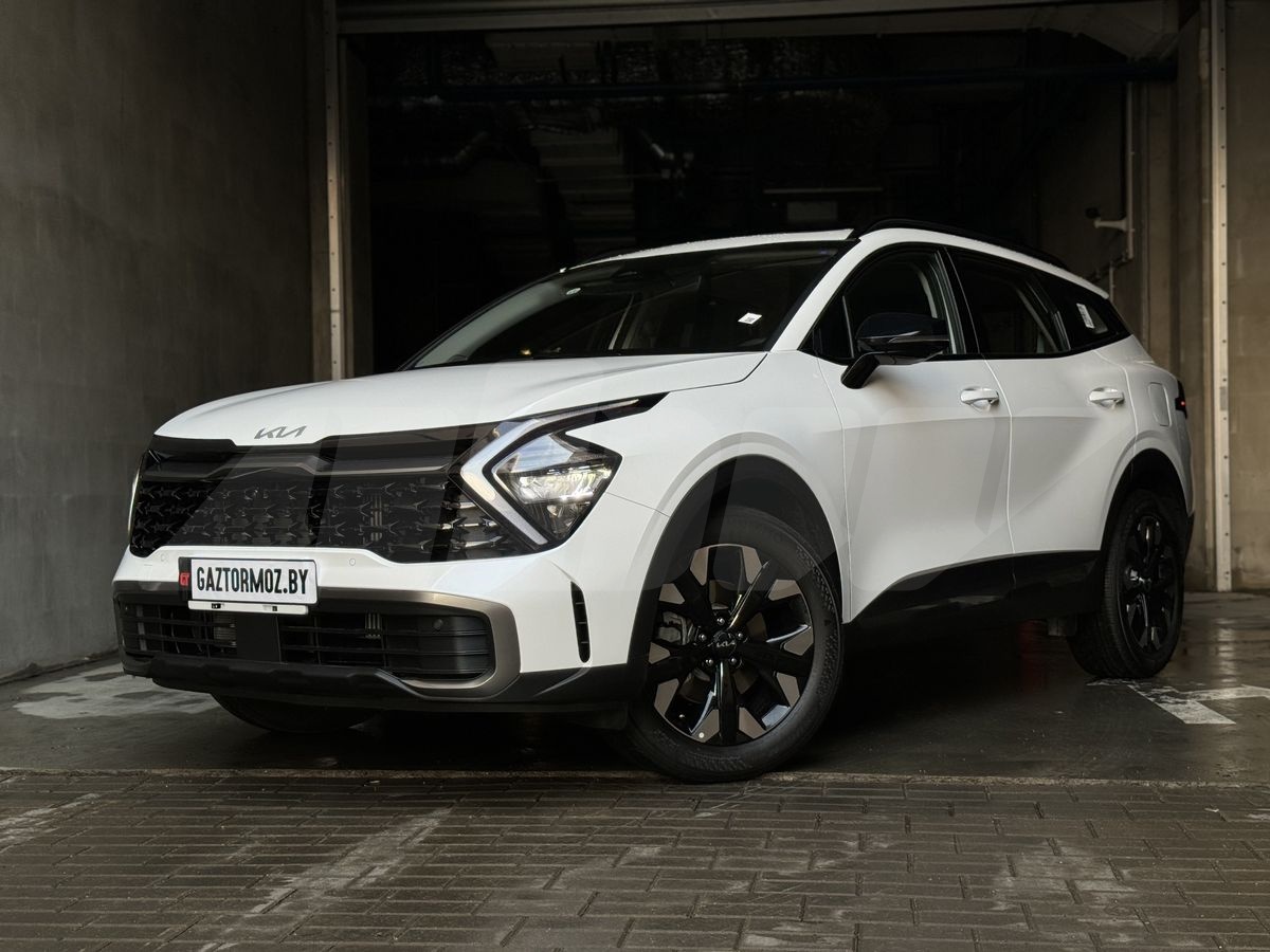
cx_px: 635
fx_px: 1761
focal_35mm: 48
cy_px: 476
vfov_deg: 30.3
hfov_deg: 39.7
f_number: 1.78
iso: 64
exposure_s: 1/315
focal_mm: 6.86
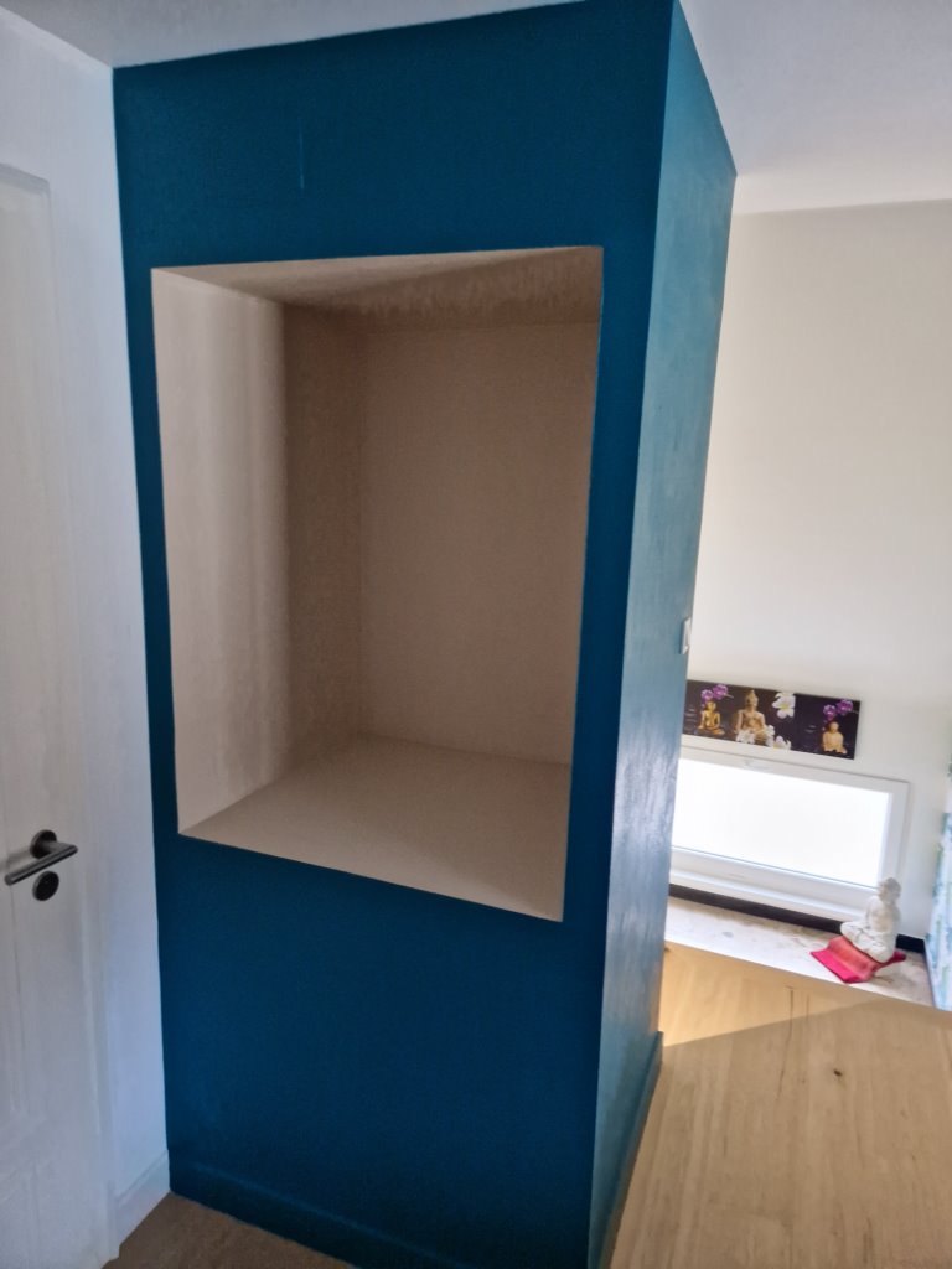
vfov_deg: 73.9
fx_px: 843
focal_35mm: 23
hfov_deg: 58.9
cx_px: 476
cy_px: 634
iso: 500
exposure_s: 1/33
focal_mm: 5.4
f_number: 1.8
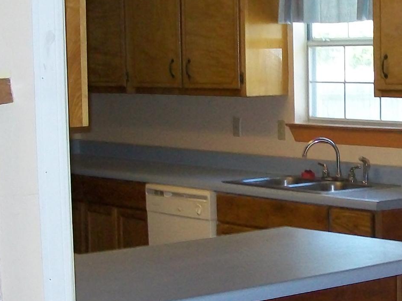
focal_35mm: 97
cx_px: 358
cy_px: 227
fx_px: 1126
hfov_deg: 19.9
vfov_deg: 15.2
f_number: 2.7
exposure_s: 1/60
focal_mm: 6.1
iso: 160
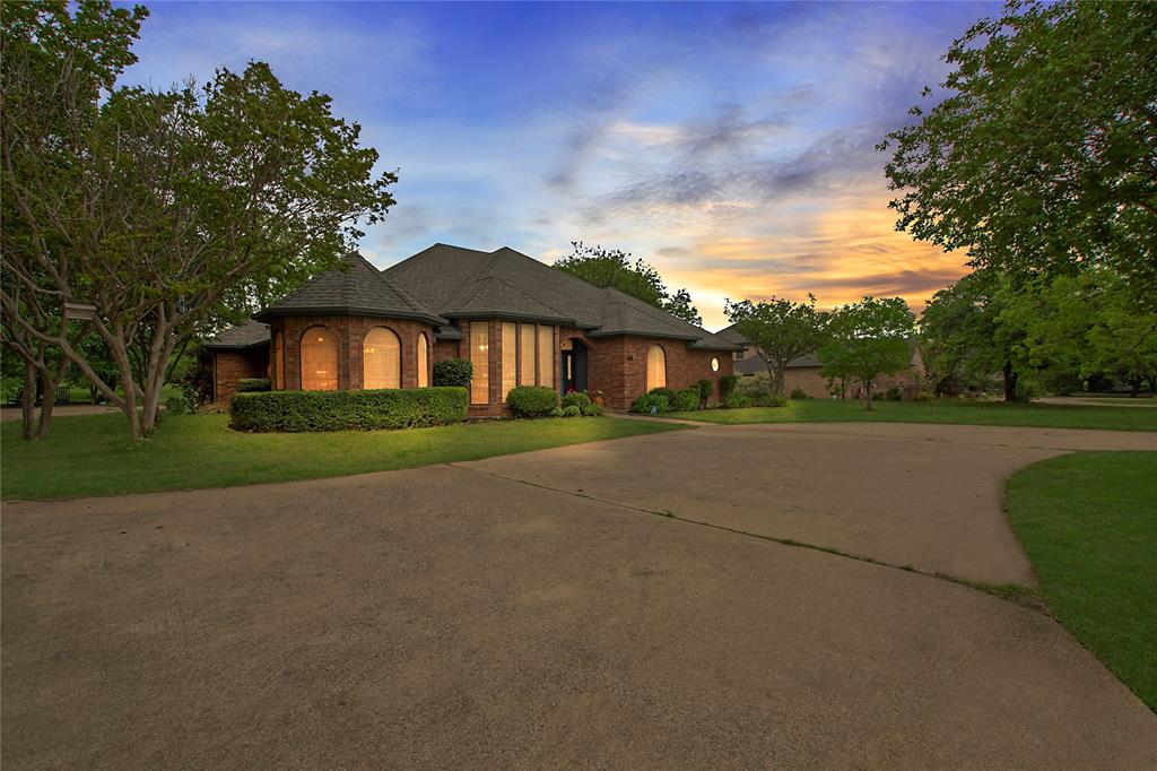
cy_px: 386
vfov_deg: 77.3
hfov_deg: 100.4
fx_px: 482
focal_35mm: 15
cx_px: 578
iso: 100
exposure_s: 1/160
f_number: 7.1
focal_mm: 10
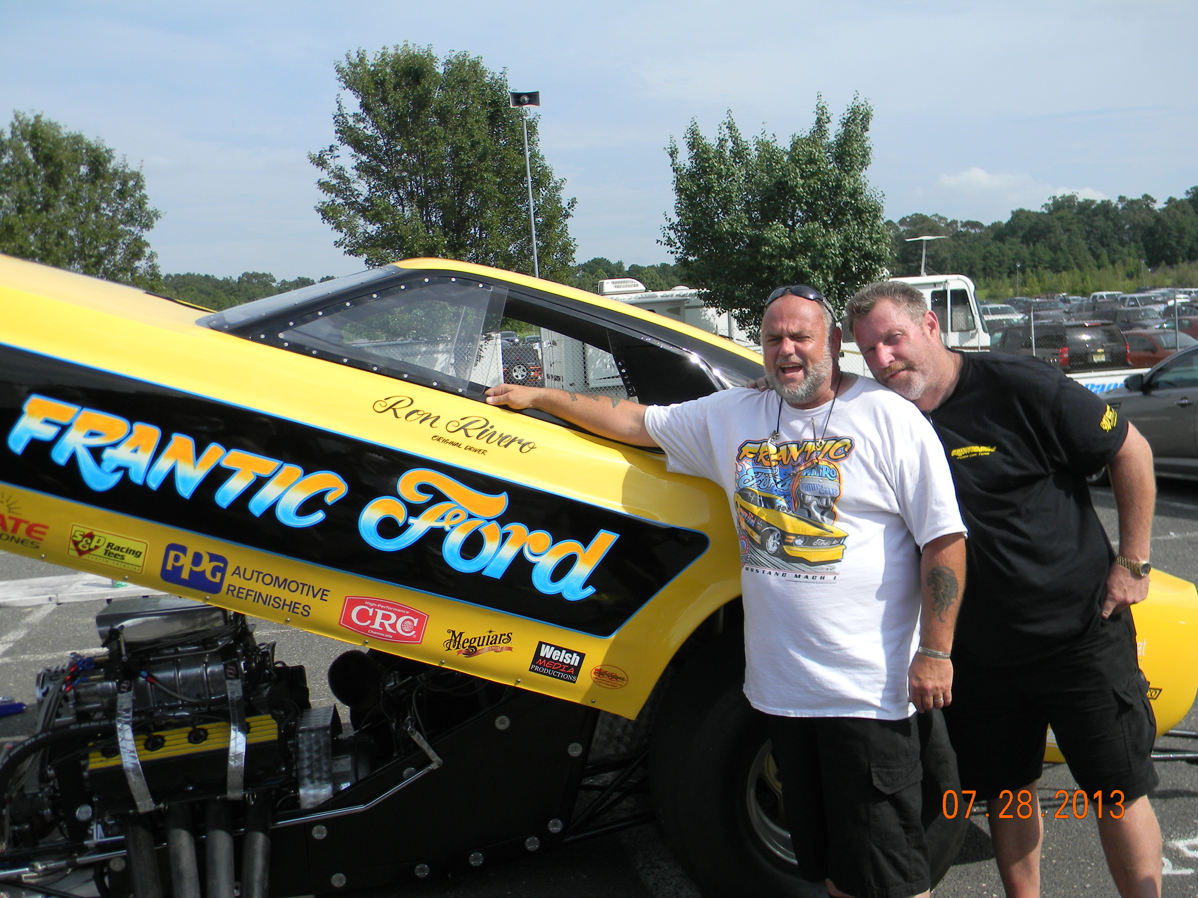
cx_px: 599
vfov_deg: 39.7
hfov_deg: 51.4
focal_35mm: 36
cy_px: 449
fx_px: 1246
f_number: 7.4
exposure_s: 1/250
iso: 80
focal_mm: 6.4
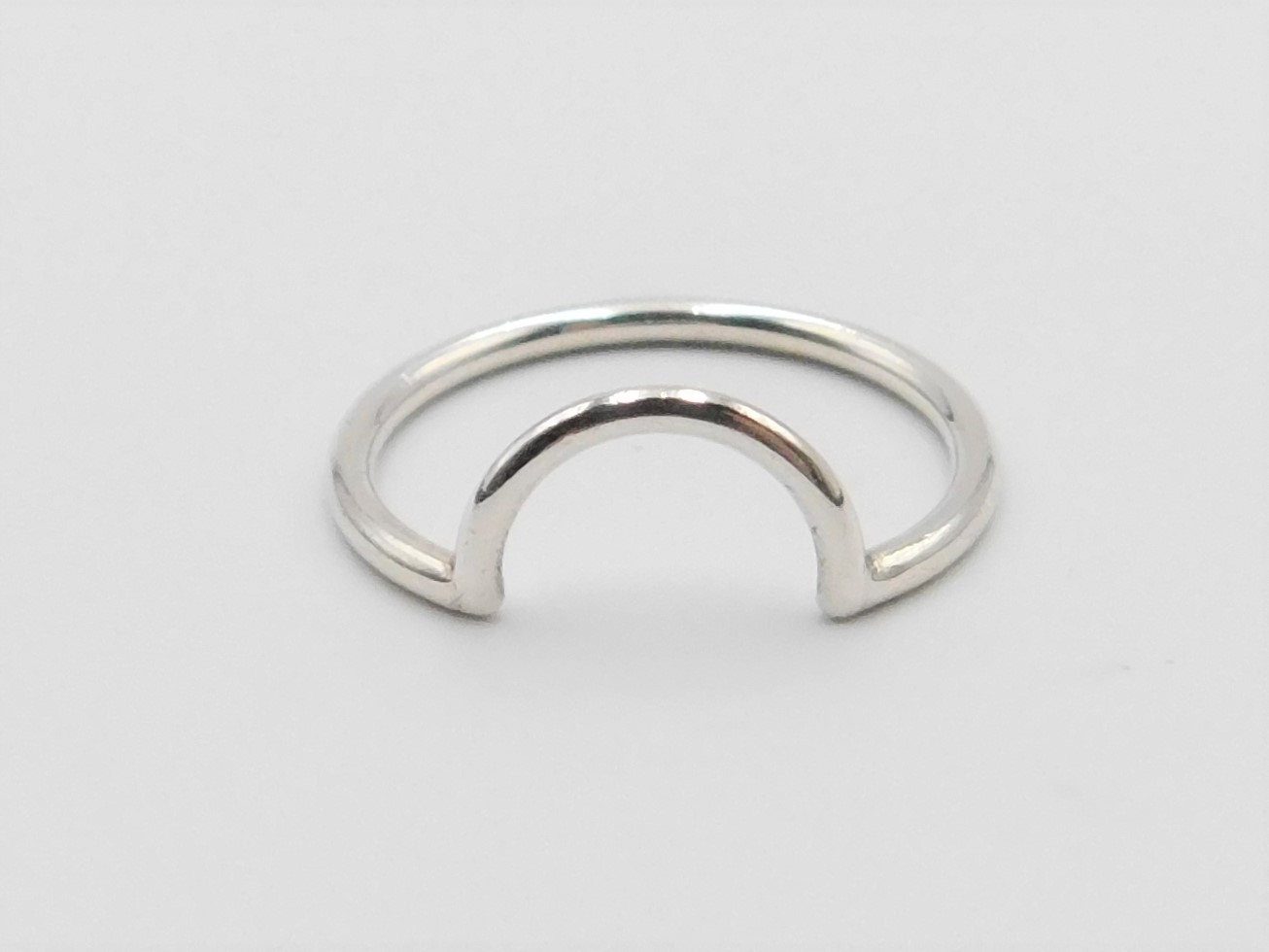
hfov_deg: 73.9
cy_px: 476
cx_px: 634
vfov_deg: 58.9
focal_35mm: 23
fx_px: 843
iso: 400
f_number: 3
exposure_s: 1/1250
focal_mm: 4
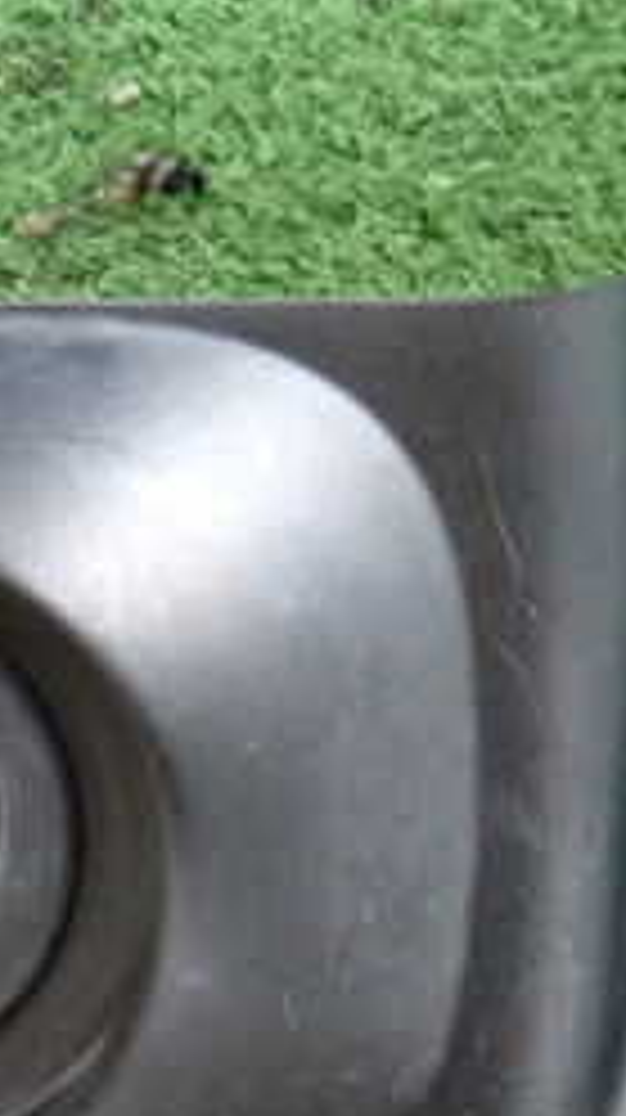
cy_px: 783
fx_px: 1953
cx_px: -167
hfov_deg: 17.2
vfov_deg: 31.5
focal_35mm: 66
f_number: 2
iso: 640
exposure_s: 1/30
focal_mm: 4.5
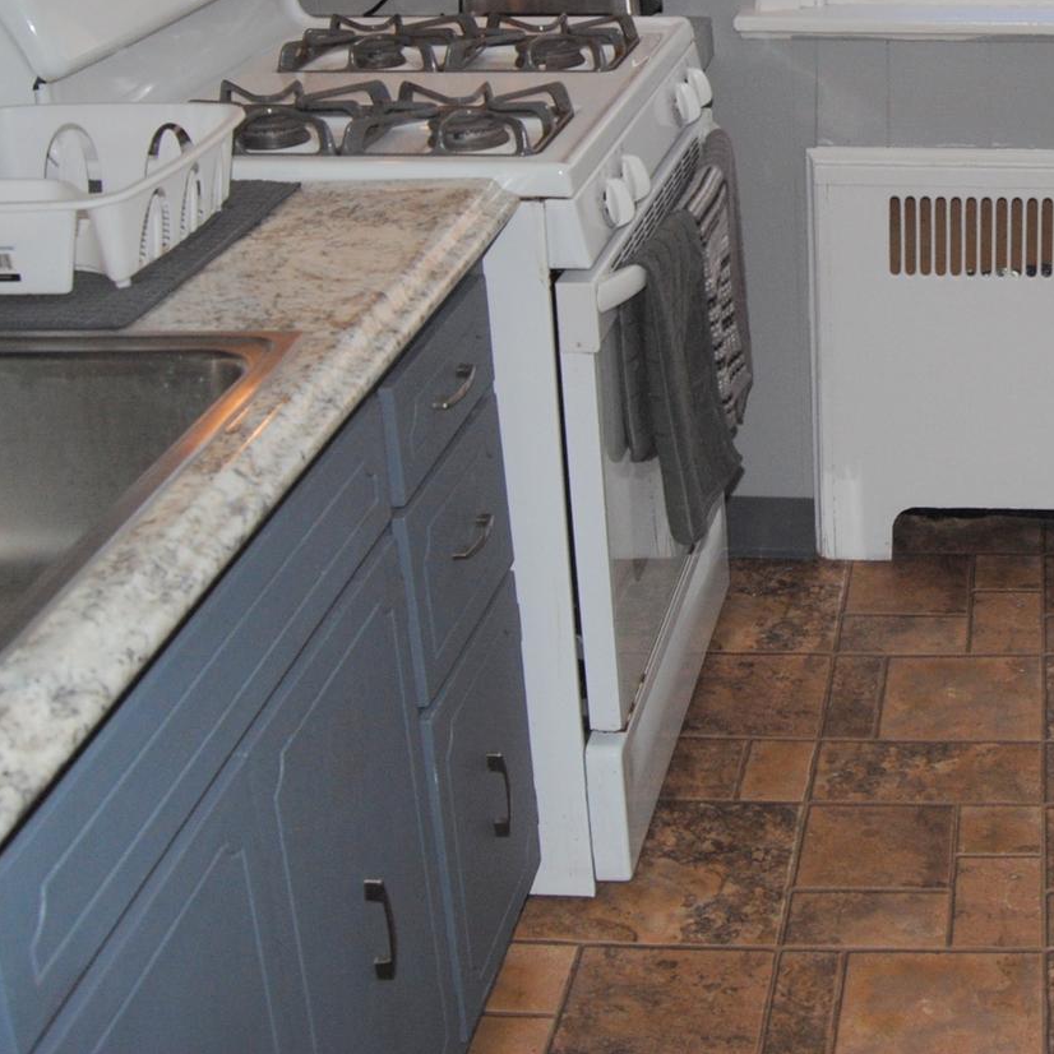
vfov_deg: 29.3
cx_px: 997
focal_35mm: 57
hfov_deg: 28.6
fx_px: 1964
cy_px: 198
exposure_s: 1/200
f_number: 6.3
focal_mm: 18
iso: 400
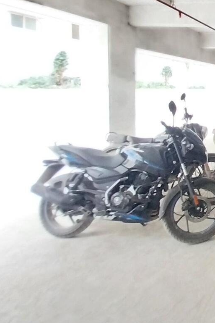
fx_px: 287
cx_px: 326
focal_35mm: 32
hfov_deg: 27.5
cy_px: 97
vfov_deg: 56.9
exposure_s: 1/33
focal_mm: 1.3
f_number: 2.2
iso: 200
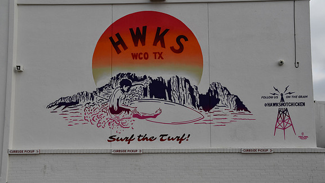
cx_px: 163
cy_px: 95
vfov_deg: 31.2
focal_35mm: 38
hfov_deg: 52.8
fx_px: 327
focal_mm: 24
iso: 100
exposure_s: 1/320
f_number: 9
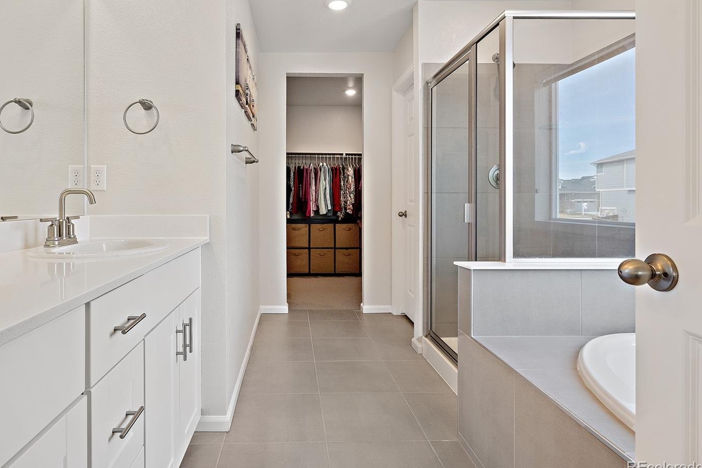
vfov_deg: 59.3
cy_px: 205
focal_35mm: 21
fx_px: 409
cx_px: 300
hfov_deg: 80.7
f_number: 8
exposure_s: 1/20
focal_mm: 12
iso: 400
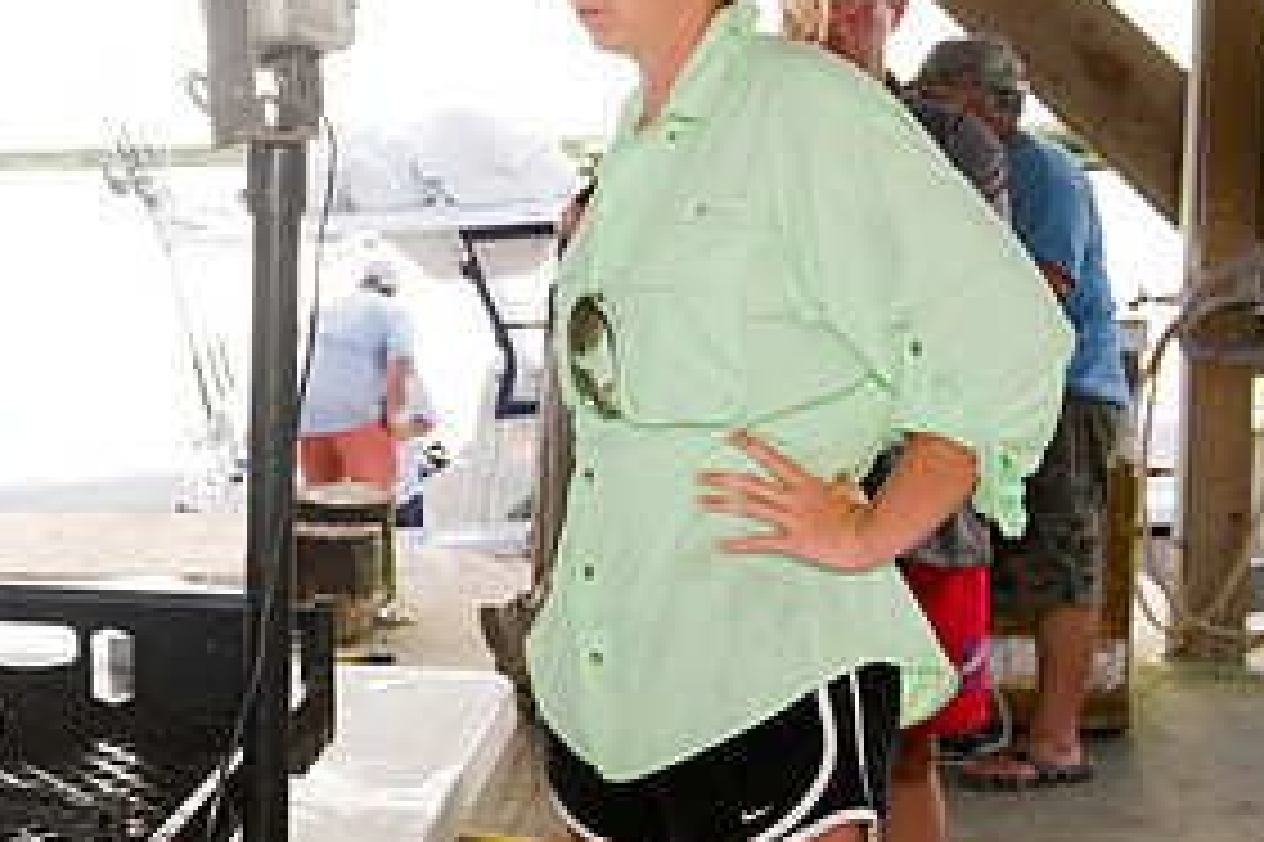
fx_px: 2316
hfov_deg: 28.8
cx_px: 36
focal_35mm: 66
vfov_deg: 20.6
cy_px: 410
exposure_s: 1/250
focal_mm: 32
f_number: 7.1
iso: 320
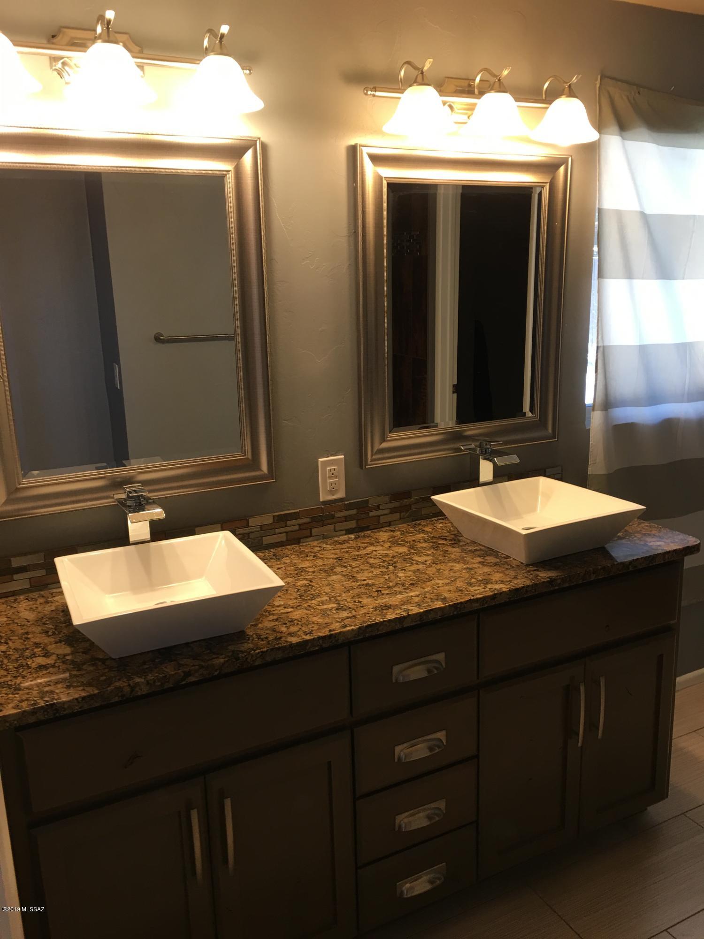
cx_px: 352
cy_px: 470
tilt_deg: -12.9
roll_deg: +0.8
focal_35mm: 29
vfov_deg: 61.7
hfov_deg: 48.2
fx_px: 786
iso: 25
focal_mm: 4.15
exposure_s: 1/15
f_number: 2.2
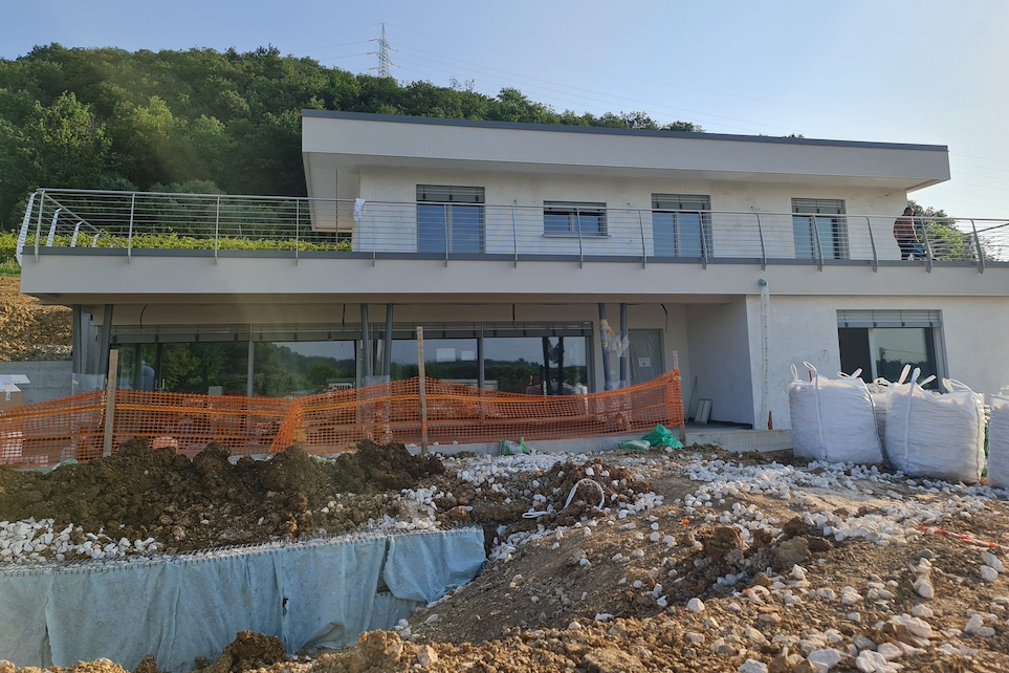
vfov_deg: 47.7
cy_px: 282
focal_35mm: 27
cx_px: 512
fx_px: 757
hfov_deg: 67.4
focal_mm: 7
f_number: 1.8
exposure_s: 1/1048
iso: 50
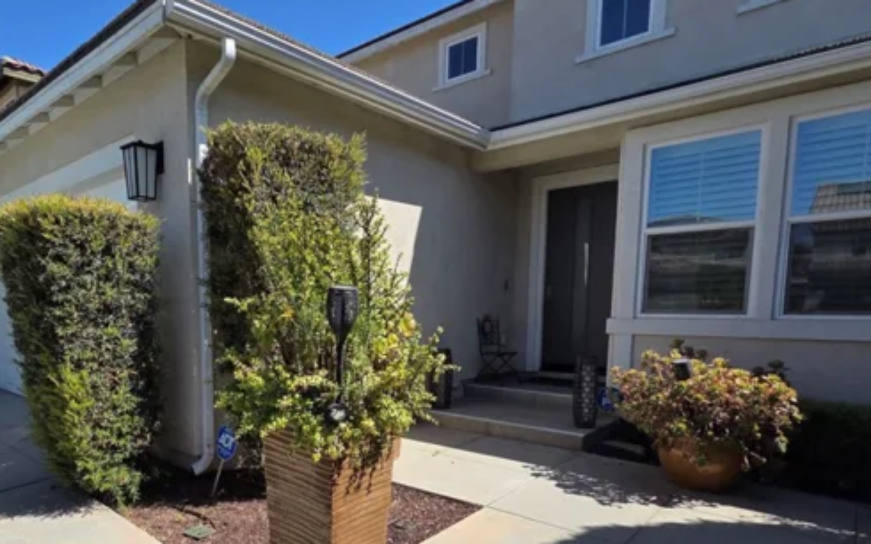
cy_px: 359
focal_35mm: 21
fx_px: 498
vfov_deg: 56.1
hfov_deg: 80.2
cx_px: 307
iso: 50
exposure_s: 1/1659
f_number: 2.2
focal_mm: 2.2
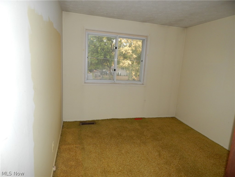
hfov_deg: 76.4
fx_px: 149
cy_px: 88
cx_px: 118
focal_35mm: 22
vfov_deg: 61.1
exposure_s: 1/30
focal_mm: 4
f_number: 3
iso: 200
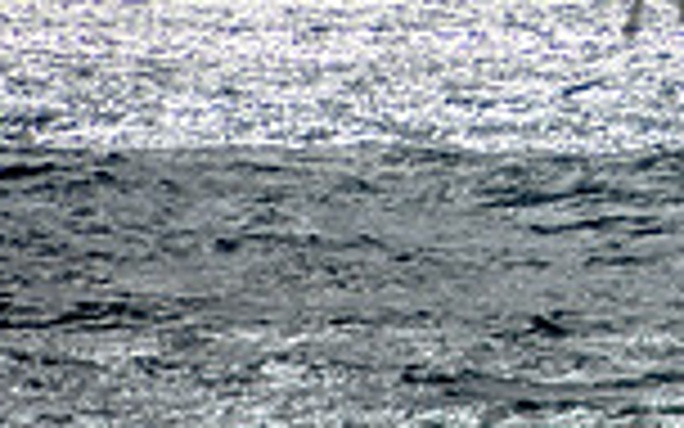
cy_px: -70
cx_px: 1066
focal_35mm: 2333
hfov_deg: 0.9
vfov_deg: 0.6
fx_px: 43490
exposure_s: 1/2000
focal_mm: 400
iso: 125
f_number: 5.6
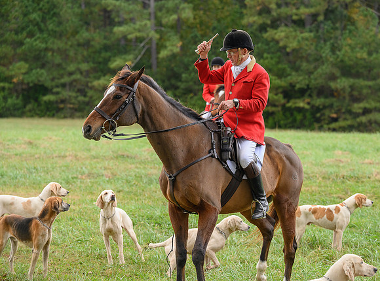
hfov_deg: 18.7
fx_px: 1152
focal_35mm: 105
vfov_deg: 13.9
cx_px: 221
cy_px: 140
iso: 800
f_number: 3.5
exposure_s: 1/800
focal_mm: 94
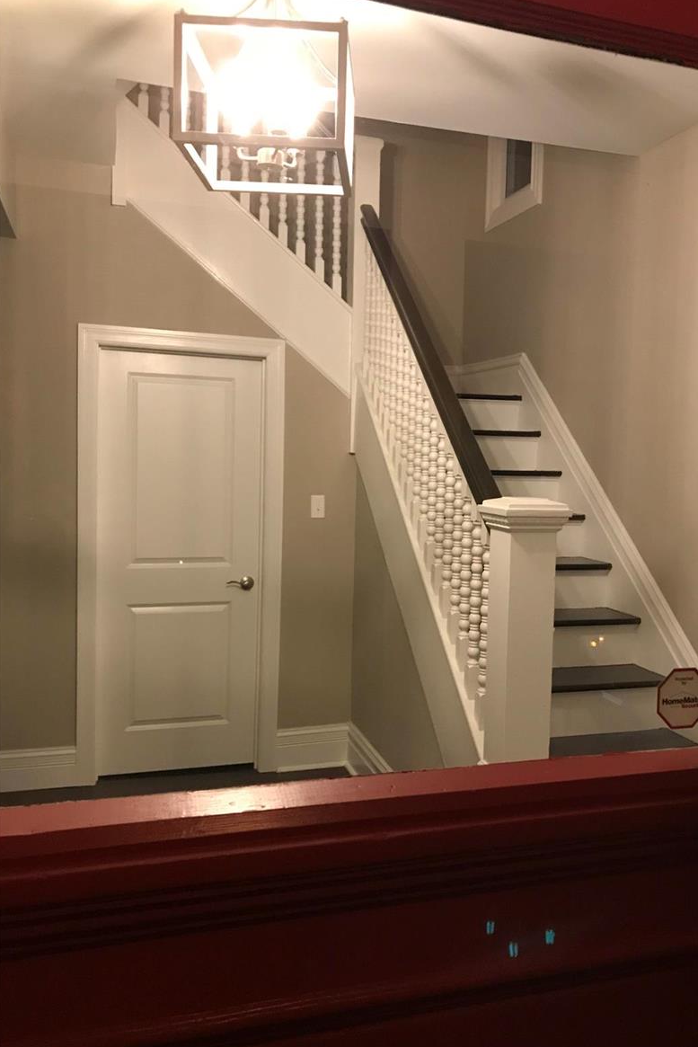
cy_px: 521
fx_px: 872
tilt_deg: -4.2
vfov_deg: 61.9
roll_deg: -1.9
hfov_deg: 43.5
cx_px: 399
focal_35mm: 30
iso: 100
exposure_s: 1/13
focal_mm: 3.99
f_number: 1.8
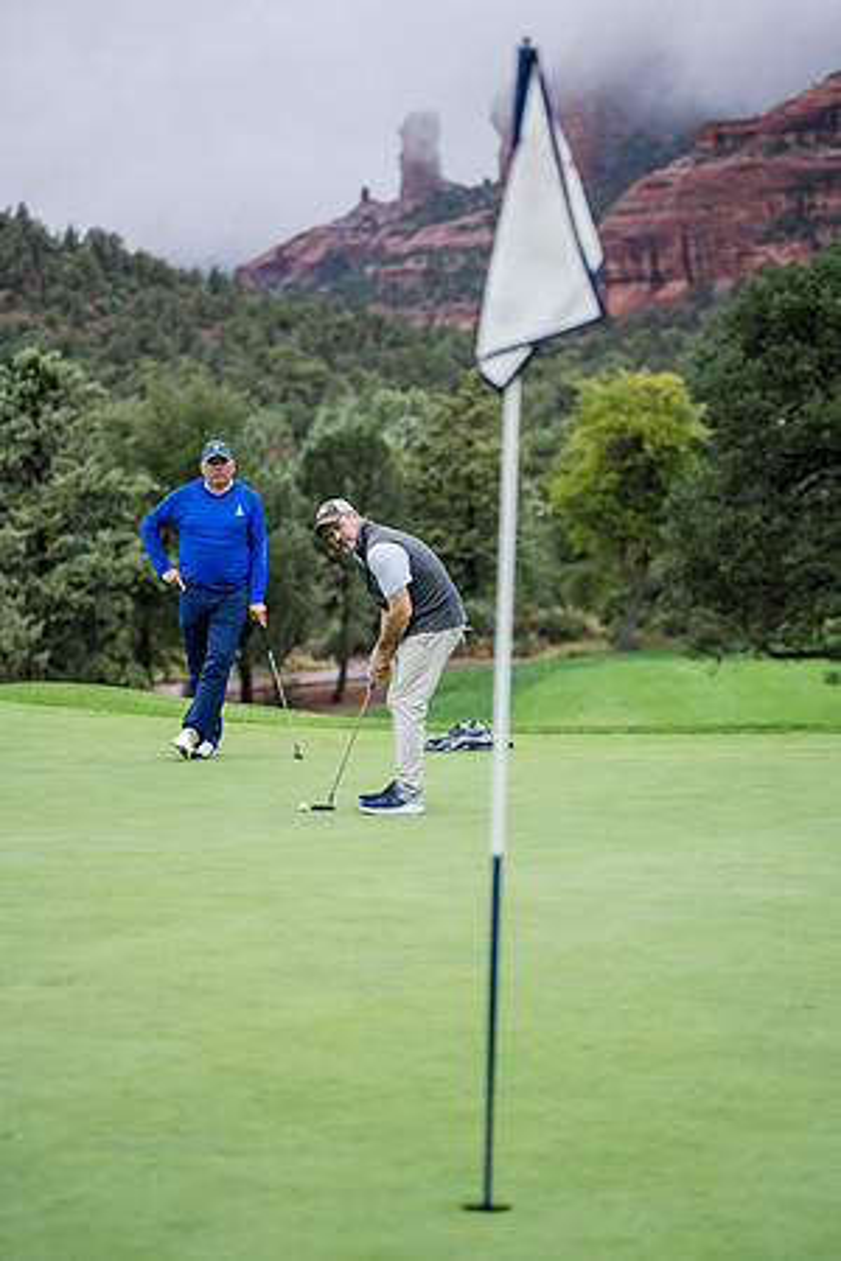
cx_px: 420
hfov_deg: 13.8
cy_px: 630
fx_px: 3483
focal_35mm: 99
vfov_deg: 20.5
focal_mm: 99.4
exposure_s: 1/1600
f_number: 2.8
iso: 500
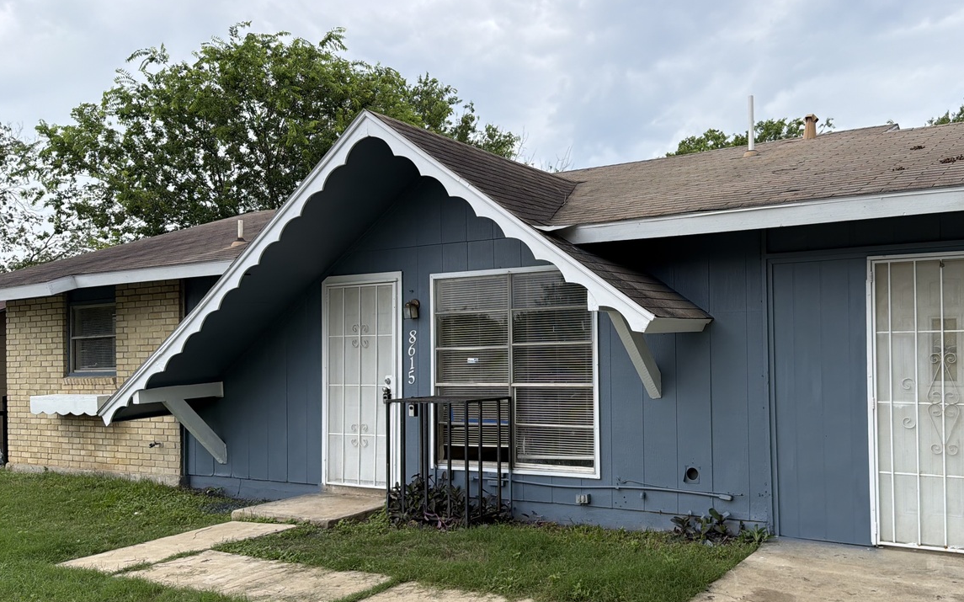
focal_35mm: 32
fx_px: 841
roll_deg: +1.5
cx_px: 594
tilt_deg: +1.0
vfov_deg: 39.3
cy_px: 350
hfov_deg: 59.0
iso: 80
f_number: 1.78
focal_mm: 6.76
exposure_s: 1/3584
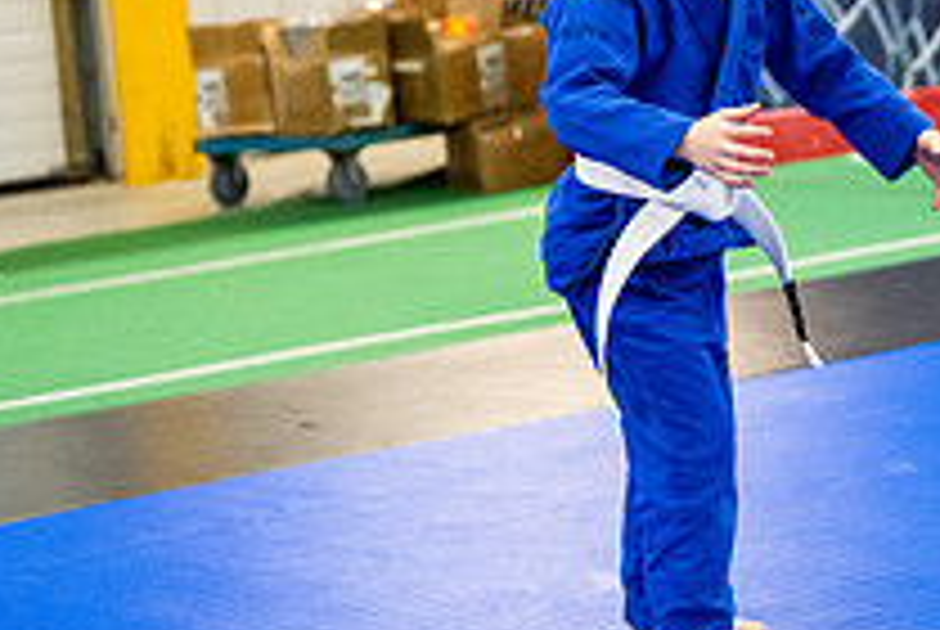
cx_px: 1214
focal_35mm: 194
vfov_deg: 7.1
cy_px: 232
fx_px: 5073
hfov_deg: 10.4
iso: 4000
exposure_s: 1/500
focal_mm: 70
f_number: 2.8
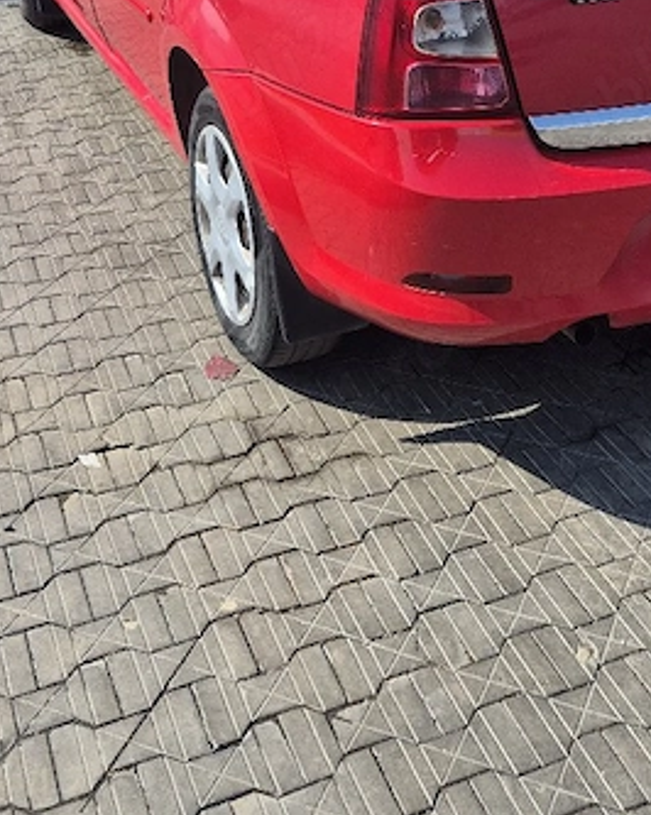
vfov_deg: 33.3
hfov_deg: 28.0
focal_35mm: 54
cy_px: 117
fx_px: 1302
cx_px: 394
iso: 25
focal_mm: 5.4
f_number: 1.8
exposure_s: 1/1429
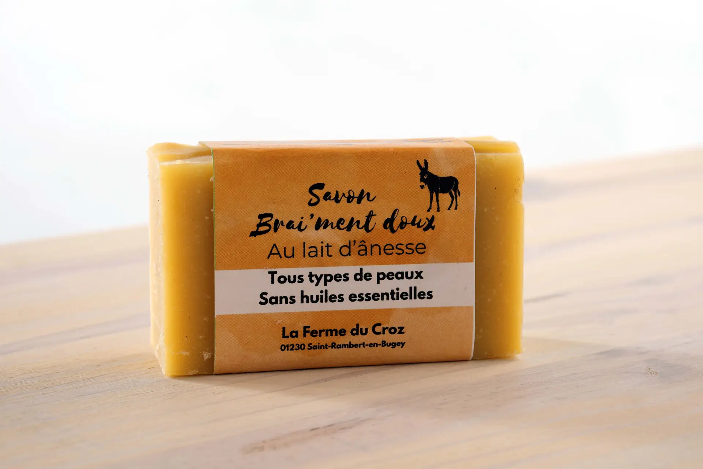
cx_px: 352
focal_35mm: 84
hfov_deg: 24.2
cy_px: 234
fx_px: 1640
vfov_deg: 16.3
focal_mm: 56
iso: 80
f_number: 8
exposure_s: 1/6
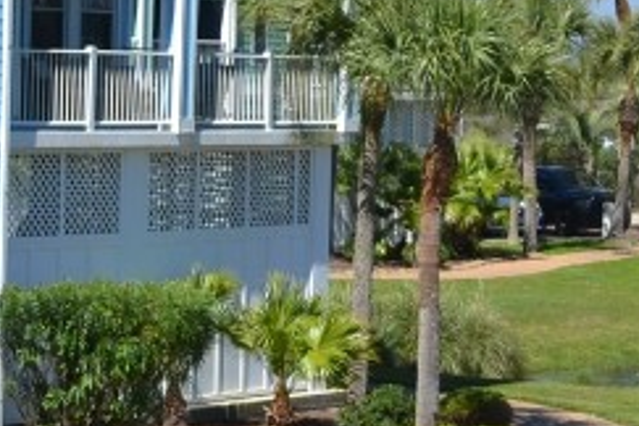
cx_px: 1133
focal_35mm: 185
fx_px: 3283
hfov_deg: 10.5
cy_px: 408
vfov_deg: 7.4
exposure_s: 1/250
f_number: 8
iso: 100
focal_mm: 26
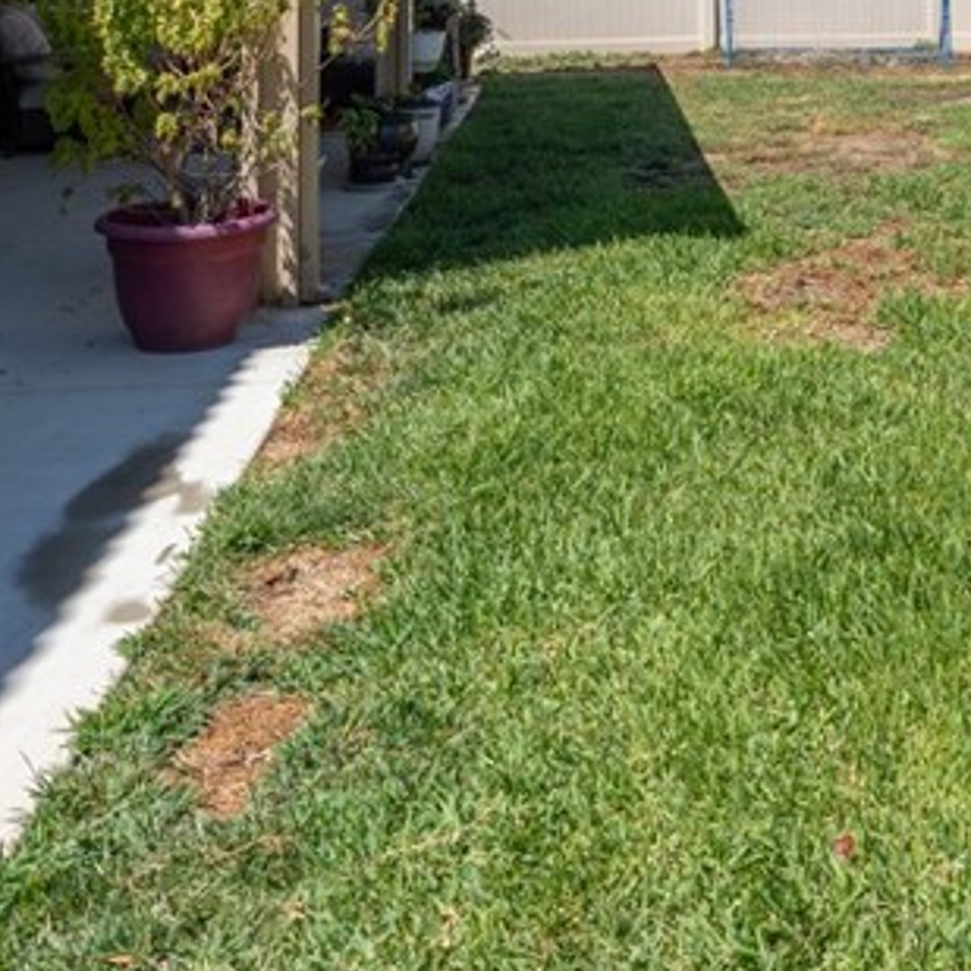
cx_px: 924
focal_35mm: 45
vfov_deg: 33.4
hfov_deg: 34.8
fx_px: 1428
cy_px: -61
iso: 100
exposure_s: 1/640
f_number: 10
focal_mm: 16
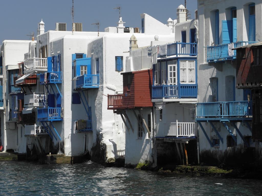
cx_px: 131
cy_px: 98
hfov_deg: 13.7
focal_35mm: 144
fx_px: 1090
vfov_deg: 10.3
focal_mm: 25.65
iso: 64
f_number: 5.6
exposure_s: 1/640
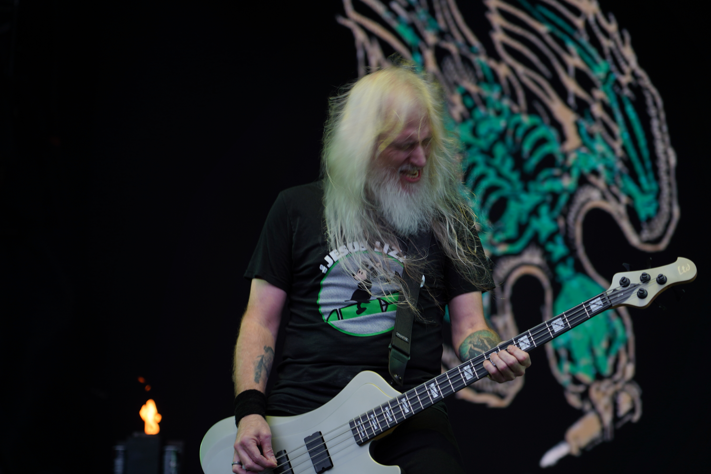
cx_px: 356
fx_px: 2074
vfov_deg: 13.0
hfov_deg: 19.5
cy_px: 237
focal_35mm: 105
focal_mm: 105
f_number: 4
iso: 100
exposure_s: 1/125
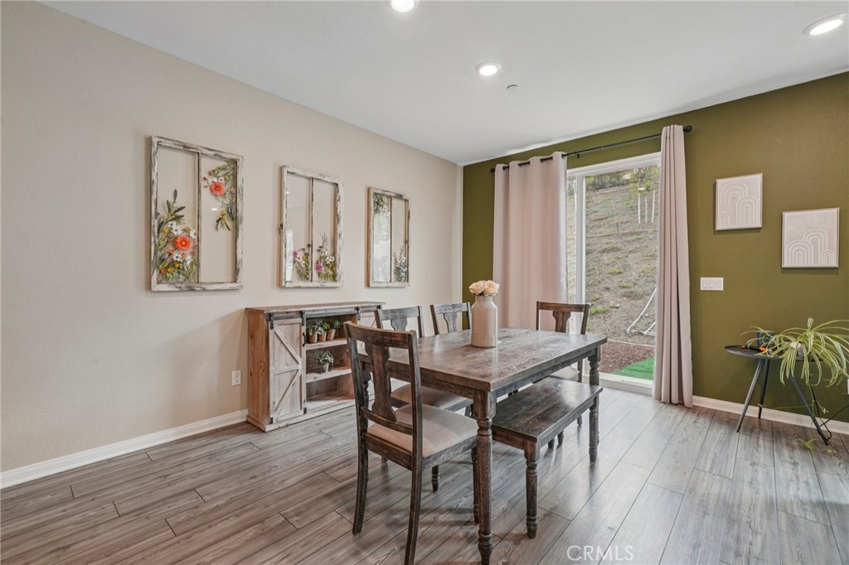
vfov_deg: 77.3
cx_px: 424
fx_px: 354
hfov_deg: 100.4
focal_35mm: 15
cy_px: 282
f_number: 9
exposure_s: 1/13
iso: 400
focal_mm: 15
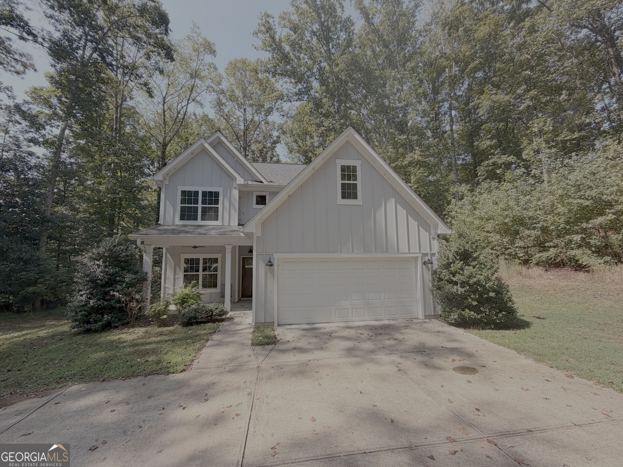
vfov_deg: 85.7
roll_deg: +1.8
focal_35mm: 14
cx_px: 312
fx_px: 252
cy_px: 234
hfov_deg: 102.1
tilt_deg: +7.0
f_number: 2.2
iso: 40
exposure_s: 1/596
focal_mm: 2.22
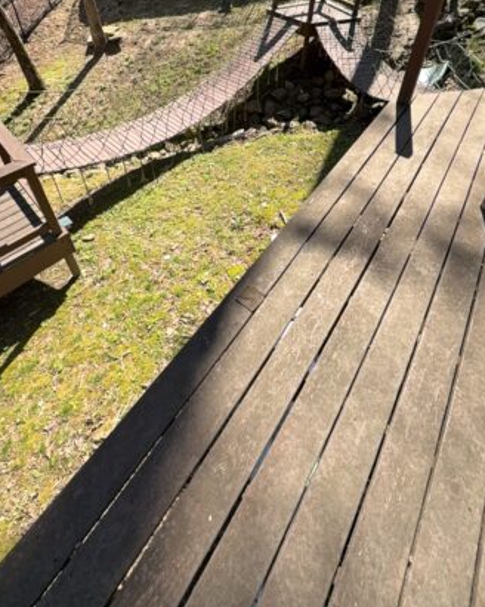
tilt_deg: -43.9
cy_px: 197
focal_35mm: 20
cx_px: 229
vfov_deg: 77.5
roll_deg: -0.9
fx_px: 359
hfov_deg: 68.0
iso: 16
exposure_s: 1/271
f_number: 2.2
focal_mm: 2.22
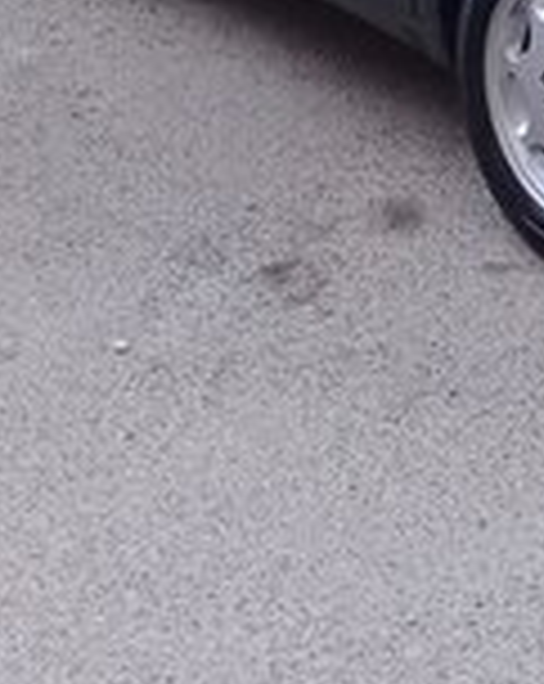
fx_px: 1998
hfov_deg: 15.1
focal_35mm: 99
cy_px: -202
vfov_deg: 18.1
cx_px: 584
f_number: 2.2
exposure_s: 1/114
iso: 50
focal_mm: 3.3
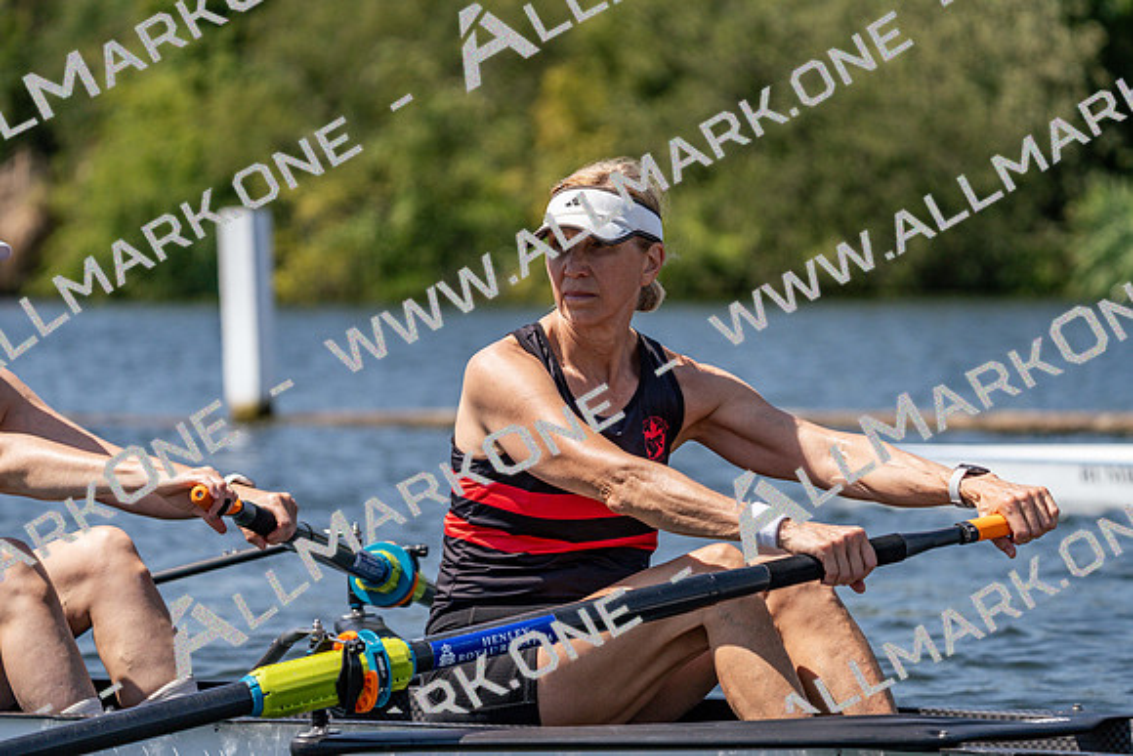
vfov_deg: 6.1
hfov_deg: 9.1
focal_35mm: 225
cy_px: 378
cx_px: 566
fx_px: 7083
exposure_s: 1/2000
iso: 250
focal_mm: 225
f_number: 5.6
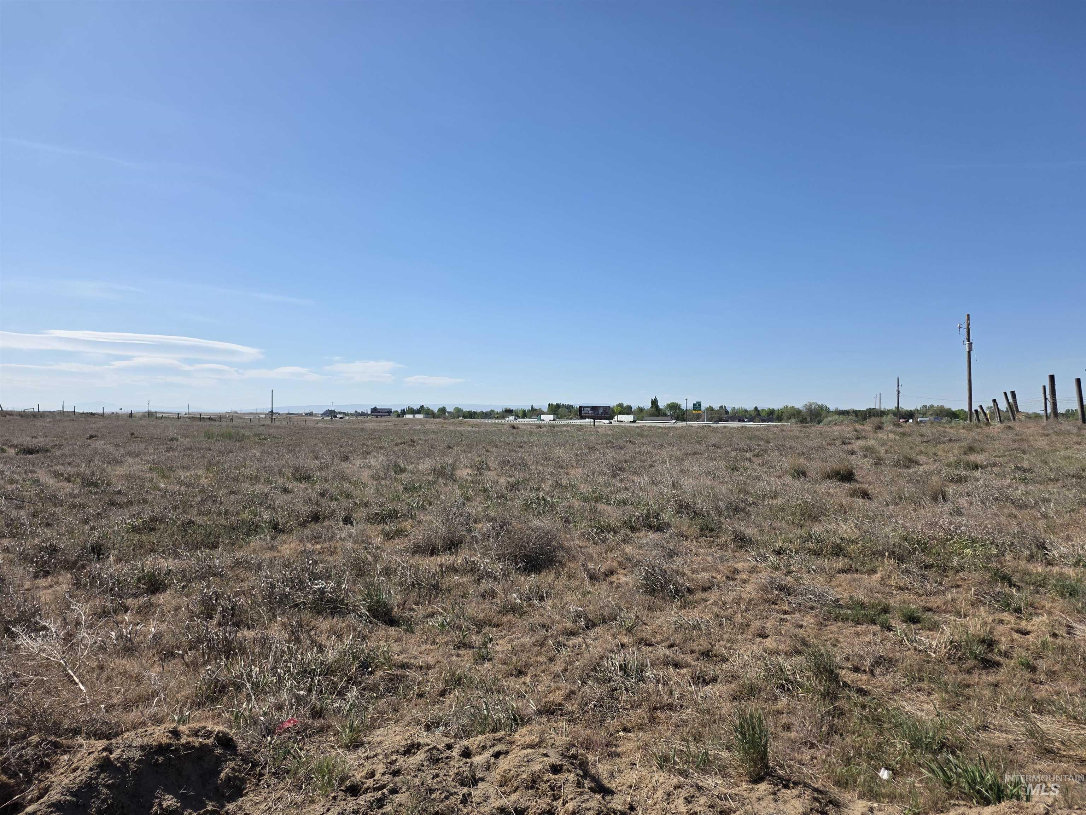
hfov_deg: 73.9
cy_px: 408
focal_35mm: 23
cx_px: 543
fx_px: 722
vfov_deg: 58.9
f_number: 1.7
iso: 64
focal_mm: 6.25
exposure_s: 1/7944
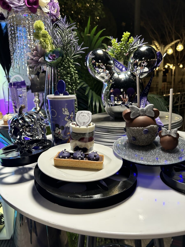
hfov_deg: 53.1
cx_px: 92
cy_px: 124
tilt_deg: -12.8
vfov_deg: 67.3
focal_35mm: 26
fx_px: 185
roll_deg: +3.1
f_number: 1.5
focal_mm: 5.7
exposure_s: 1/57
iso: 160
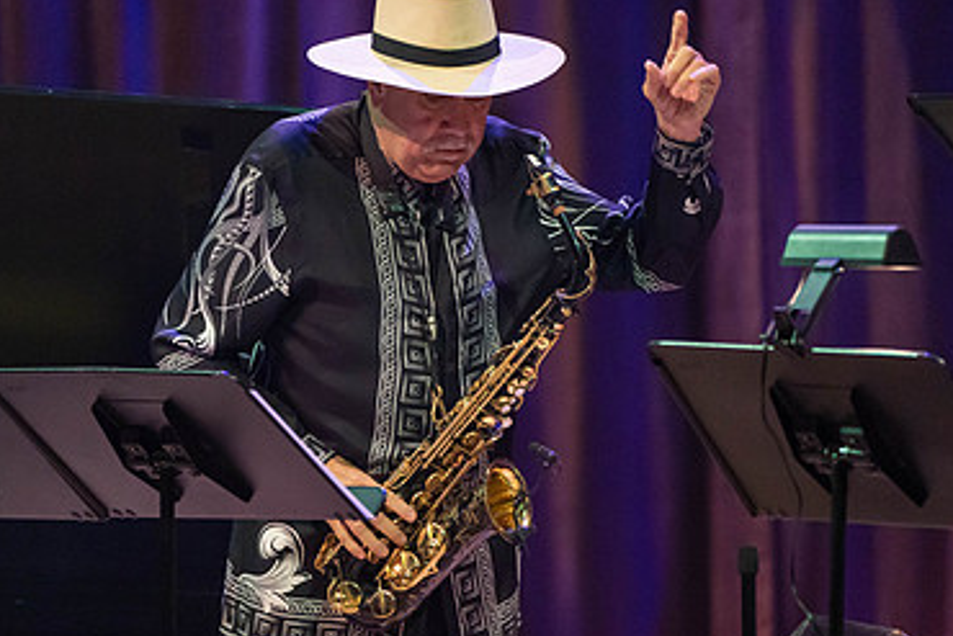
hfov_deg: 3.3
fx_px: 16604
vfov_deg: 2.2
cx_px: 453
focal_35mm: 627
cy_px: 408
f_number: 5.6
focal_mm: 400
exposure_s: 1/320
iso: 3200
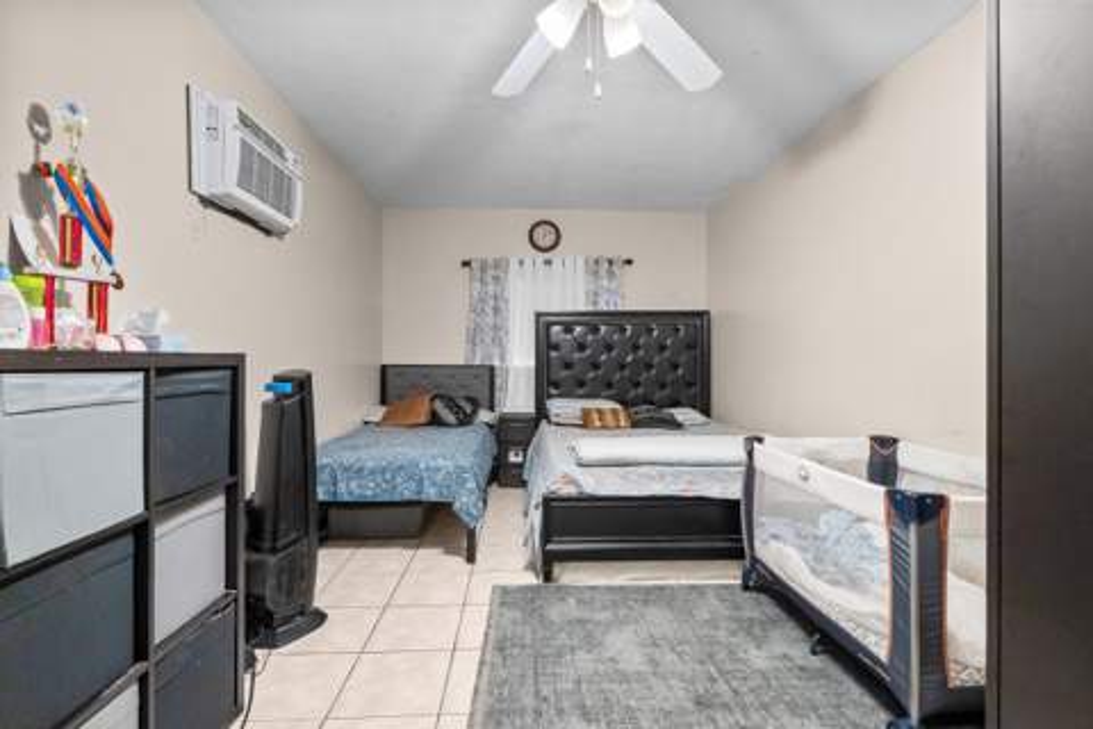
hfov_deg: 96.7
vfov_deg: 73.7
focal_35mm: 16
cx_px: 546
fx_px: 486
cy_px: 364
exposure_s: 1/50
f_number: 9
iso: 12800
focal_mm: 16
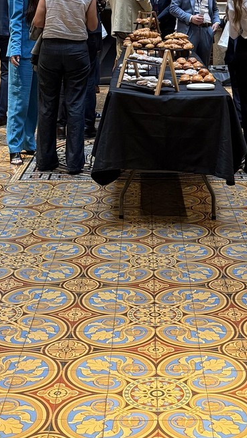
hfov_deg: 17.7
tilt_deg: +7.7
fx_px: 792
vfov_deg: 26.8
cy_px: -109
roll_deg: -0.7
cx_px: 164
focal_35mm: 68
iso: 400
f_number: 1.78
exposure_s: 1/100
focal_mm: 6.76
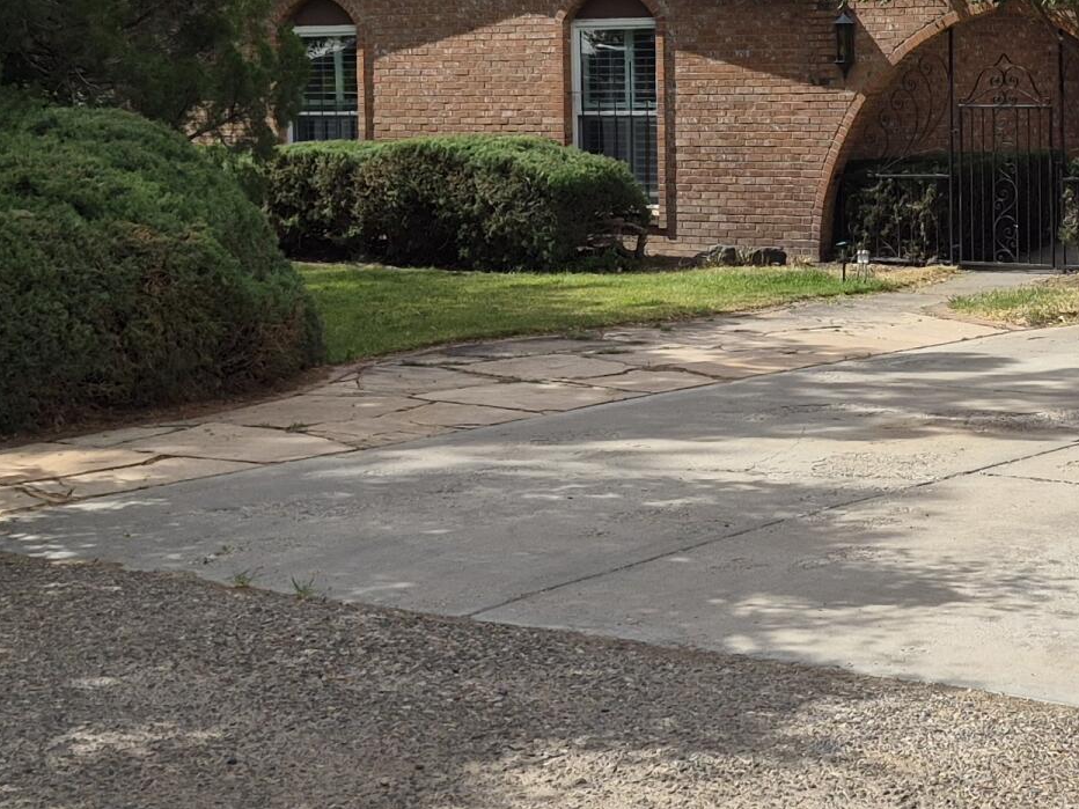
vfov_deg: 19.8
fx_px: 2307
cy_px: 226
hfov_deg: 25.6
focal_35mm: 74
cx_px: 933
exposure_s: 1/6736
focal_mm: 5.4
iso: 80
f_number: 1.8
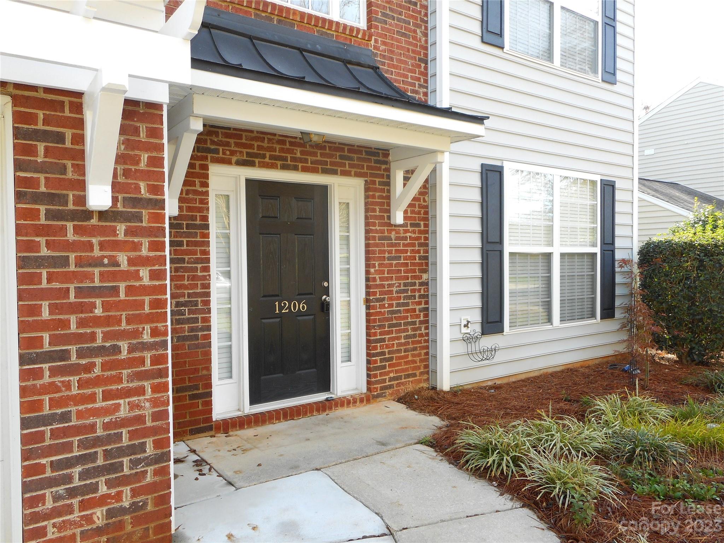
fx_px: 523
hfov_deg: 69.4
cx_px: 362
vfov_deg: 54.9
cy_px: 272
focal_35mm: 25
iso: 80
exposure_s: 1/80
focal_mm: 4.5
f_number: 3.7
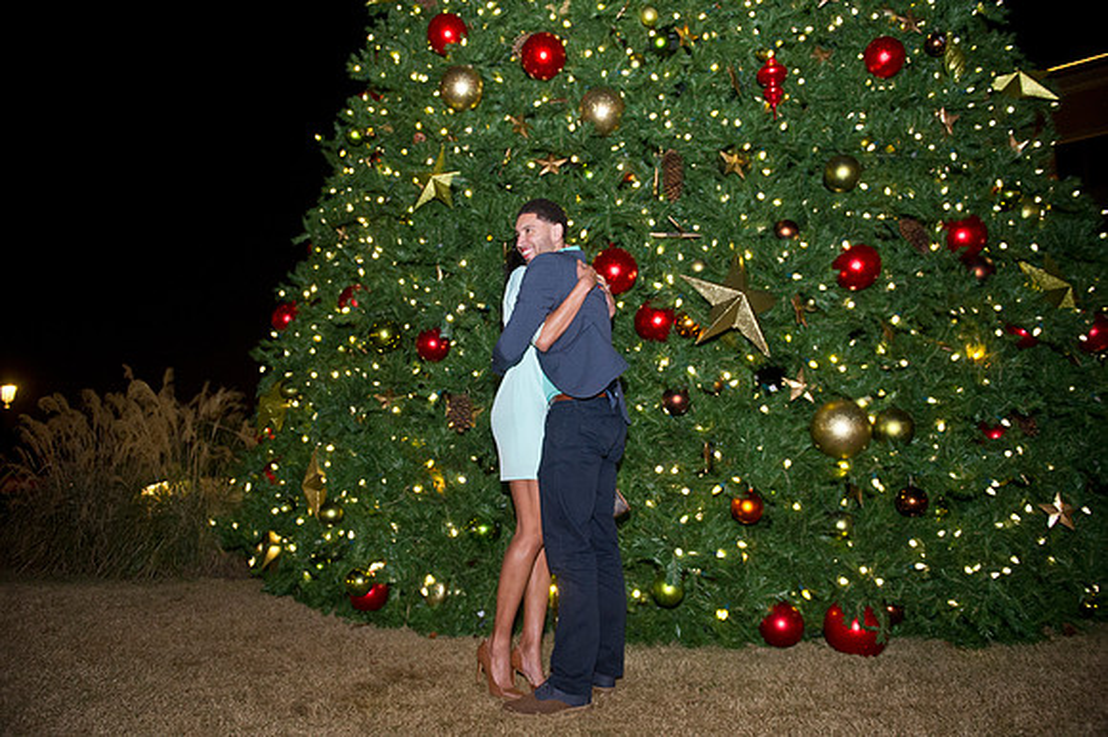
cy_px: 368
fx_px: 738
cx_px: 554
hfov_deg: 73.8
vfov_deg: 53.1
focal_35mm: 24
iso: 3200
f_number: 3.2
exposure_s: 1/100
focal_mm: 24
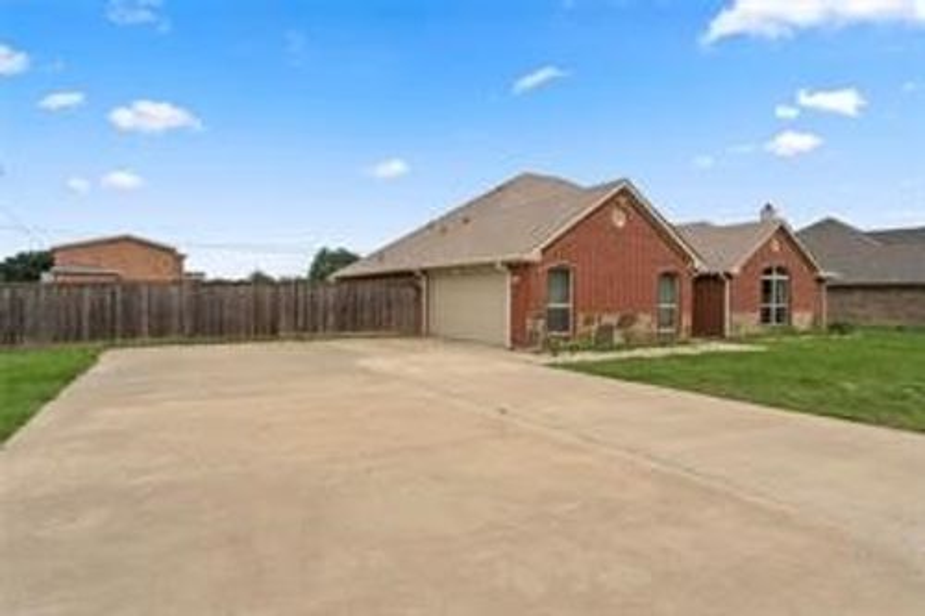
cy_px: 308
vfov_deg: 60.9
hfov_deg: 82.9
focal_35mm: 20
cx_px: 462
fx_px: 524
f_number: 9
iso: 100
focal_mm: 20.4
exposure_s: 1/250
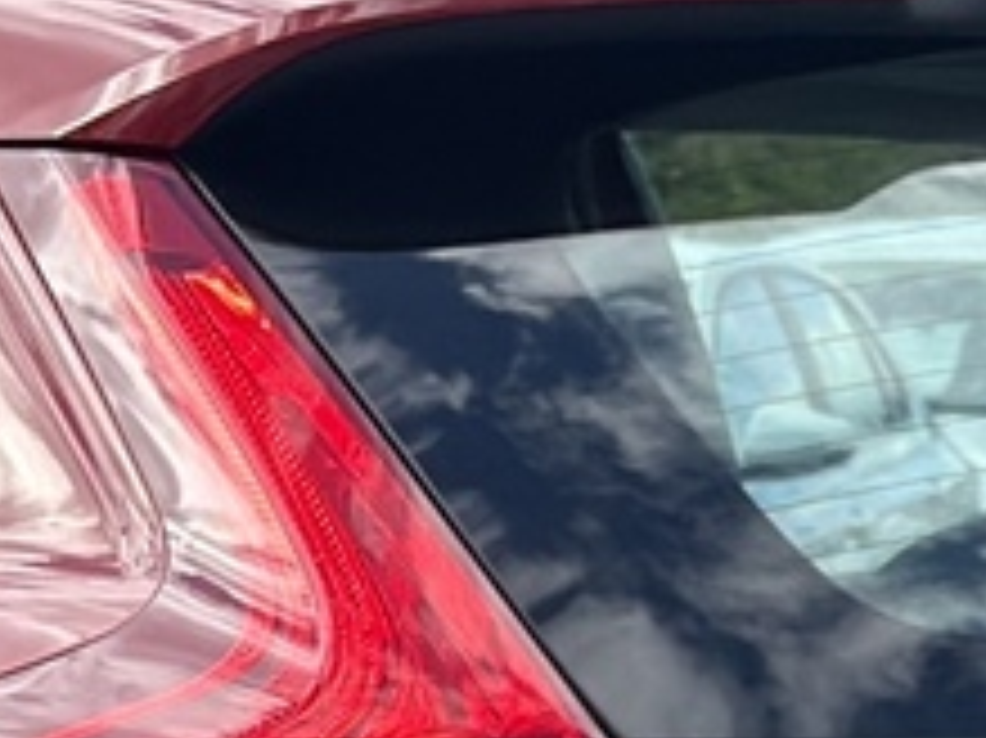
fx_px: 8057
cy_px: 1467
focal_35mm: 283
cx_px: -23
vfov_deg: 5.2
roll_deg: -0.6
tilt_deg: -9.3
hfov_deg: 7.0
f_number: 1.78
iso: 100
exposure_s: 1/1401
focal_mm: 6.76
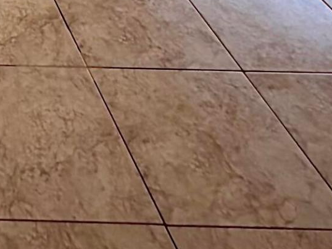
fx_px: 719
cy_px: -405
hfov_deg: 20.9
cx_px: -204
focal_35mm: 75
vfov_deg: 12.9
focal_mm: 2.22
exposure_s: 1/121
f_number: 2.2
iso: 80
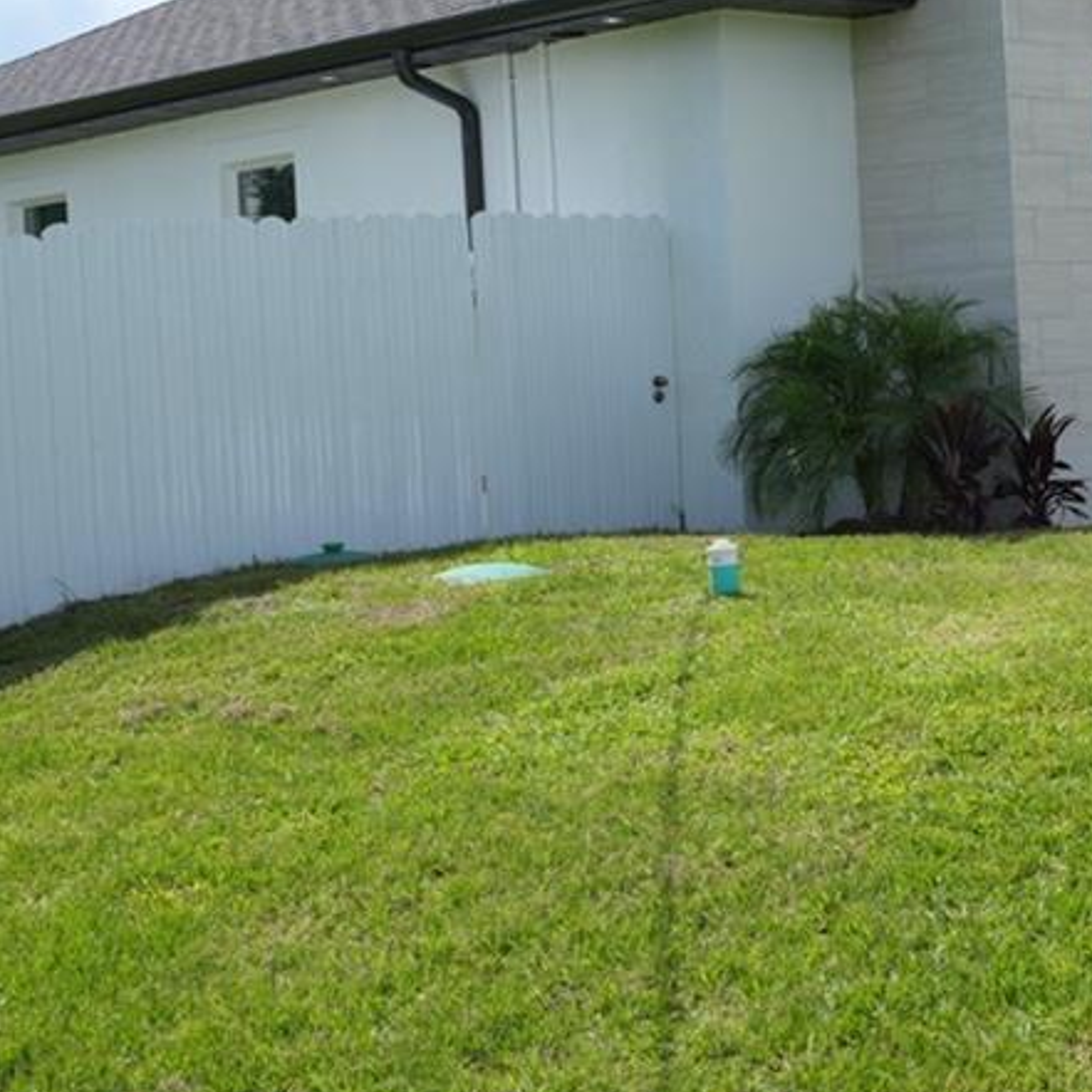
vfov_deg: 24.9
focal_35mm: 69
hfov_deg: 24.2
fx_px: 2463
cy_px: 390
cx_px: 1025
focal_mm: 35
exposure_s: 1/250
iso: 100
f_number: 7.1
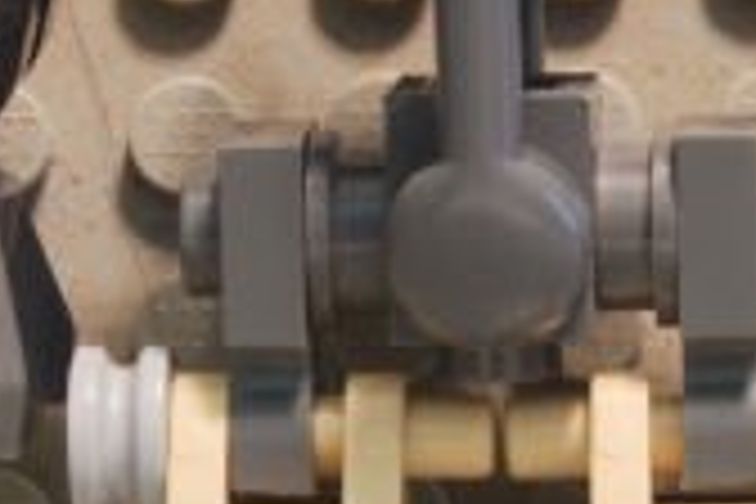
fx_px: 6613
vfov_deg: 4.4
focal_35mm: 315
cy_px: 374
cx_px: 468
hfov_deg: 6.5
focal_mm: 55
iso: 100
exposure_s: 10
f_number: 18
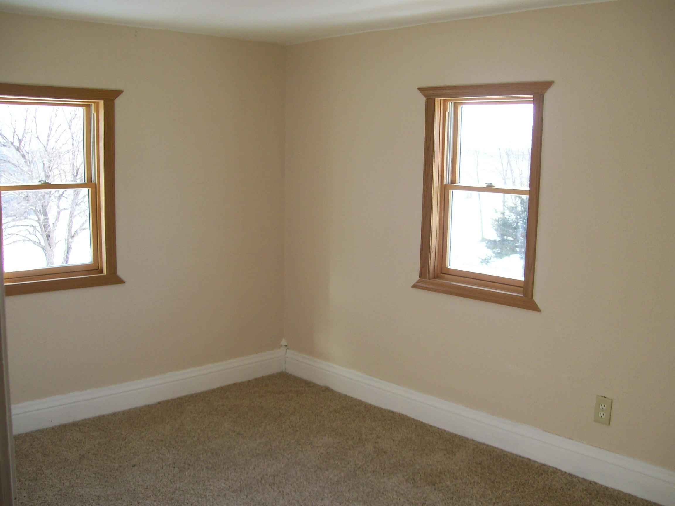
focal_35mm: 36
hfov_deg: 51.4
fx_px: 702
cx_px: 338
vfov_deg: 39.7
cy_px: 253
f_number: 2.7
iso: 80
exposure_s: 1/102
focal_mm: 6
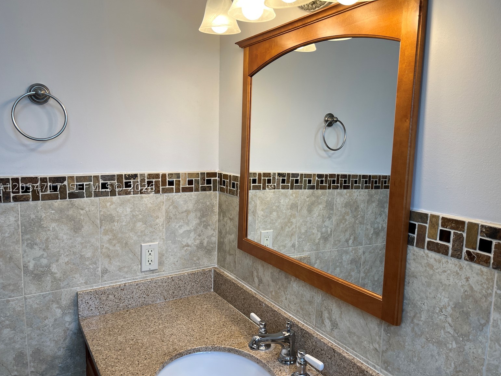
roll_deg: -1.1
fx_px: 391
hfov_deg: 65.3
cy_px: 187
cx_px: 255
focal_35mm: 27
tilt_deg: -5.8
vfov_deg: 51.4
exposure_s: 1/142
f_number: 1.6
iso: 32
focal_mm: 5.1
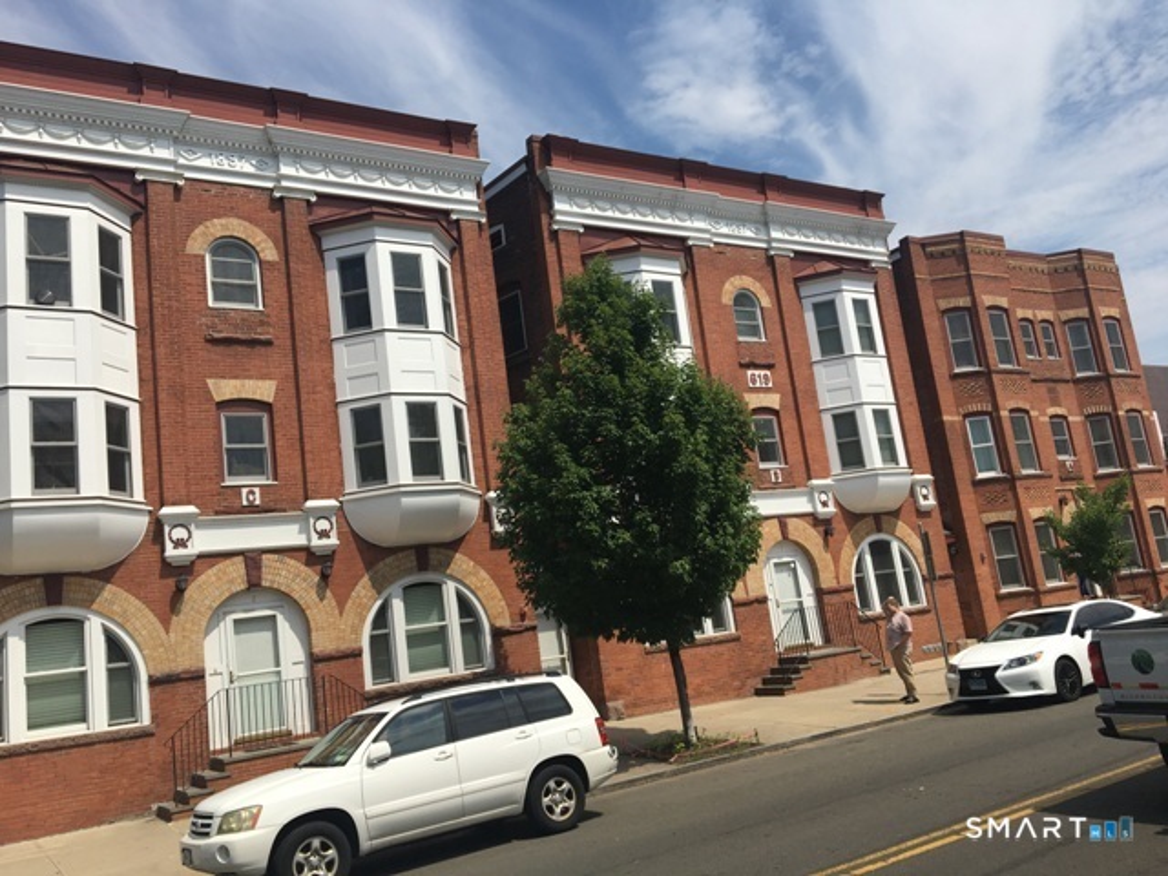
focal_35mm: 29
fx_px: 979
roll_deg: +7.7
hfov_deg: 61.7
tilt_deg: +8.9
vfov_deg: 48.2
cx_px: 584
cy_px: 438
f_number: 2.2
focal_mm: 4.15
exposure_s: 1/2959
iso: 25
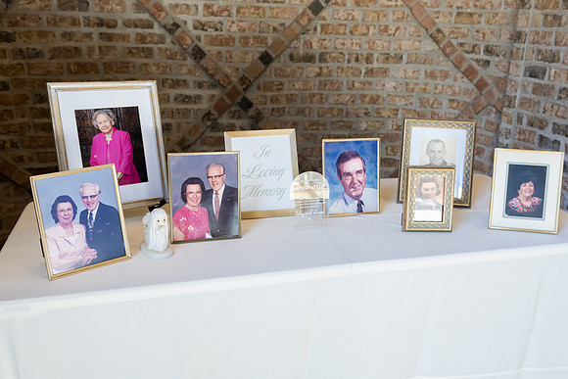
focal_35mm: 33
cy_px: 191
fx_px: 525
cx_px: 297
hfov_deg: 56.8
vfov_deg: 39.7
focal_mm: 31
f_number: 5.6
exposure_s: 1/125
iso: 2500
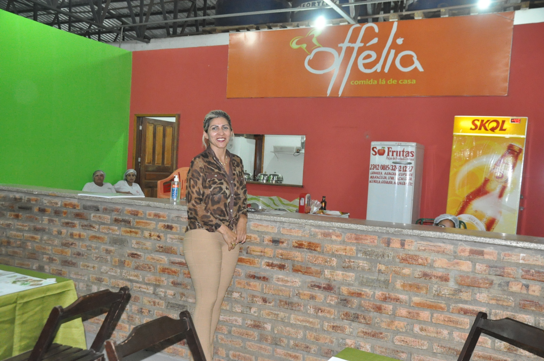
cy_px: 180
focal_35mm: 36
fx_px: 543
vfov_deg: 36.8
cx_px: 272
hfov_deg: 53.2
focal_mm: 24
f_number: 5.6
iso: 3200
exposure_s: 1/60
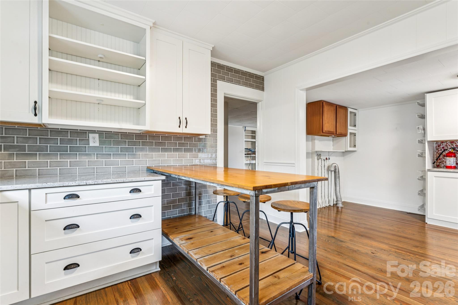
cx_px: 229
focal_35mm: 16
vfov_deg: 72.0
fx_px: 210
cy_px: 152
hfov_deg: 95.0
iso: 100
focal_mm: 16.5
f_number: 13
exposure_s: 2
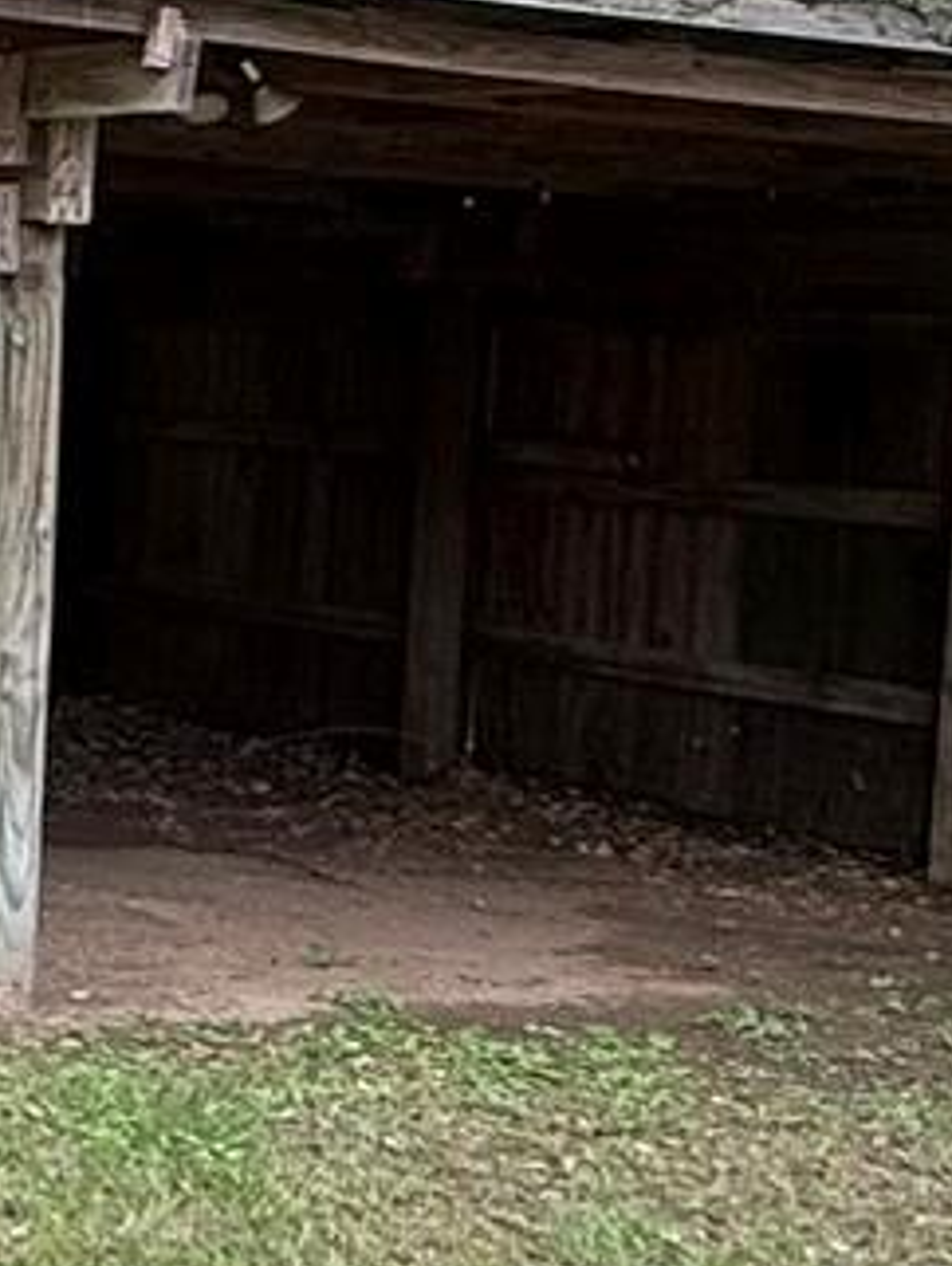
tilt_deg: -4.2
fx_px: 3259
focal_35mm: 89
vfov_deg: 22.0
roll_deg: -0.7
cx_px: -1648
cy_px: 507
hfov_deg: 11.8
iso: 50
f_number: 2.2
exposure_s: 1/304
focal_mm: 2.22
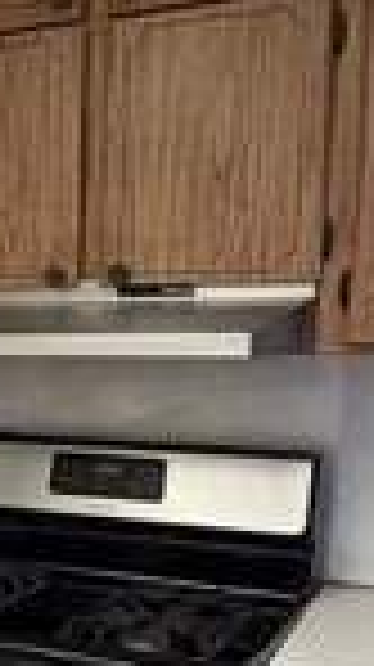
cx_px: -288
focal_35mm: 66
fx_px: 1166
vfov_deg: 31.5
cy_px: 468
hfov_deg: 15.7
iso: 250
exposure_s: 1/60
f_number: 2.2
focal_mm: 2.22
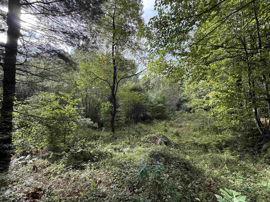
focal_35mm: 14
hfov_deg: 102.1
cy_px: 101
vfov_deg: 85.7
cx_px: 135
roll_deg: -0.5
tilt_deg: +1.4
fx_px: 109
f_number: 2.2
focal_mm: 2.22
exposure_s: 1/148
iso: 64
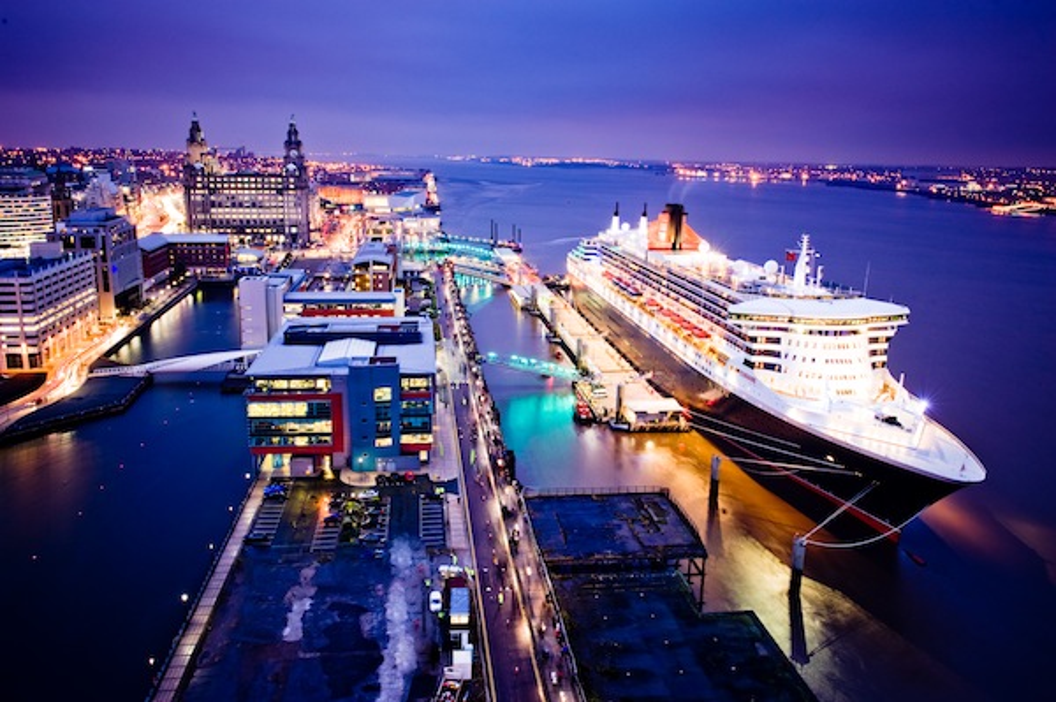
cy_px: 351
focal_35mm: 29
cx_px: 528
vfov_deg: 44.9
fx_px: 850
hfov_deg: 63.7
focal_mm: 29
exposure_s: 8
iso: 200
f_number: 13
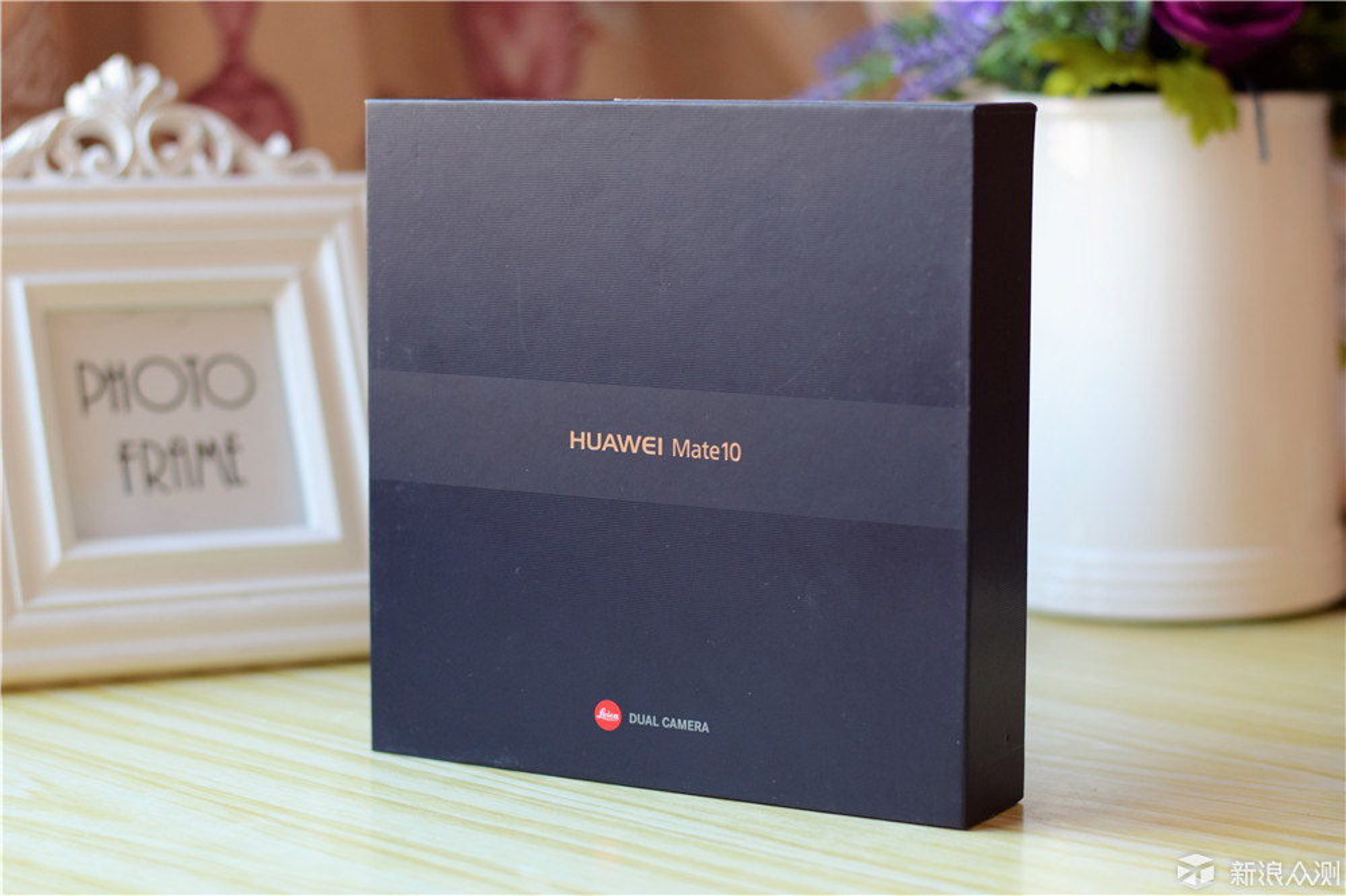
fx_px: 2803
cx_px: 673
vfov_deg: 18.2
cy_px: 448
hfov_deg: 27.0
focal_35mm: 75
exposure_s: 1/125
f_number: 2.8
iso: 400
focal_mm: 50
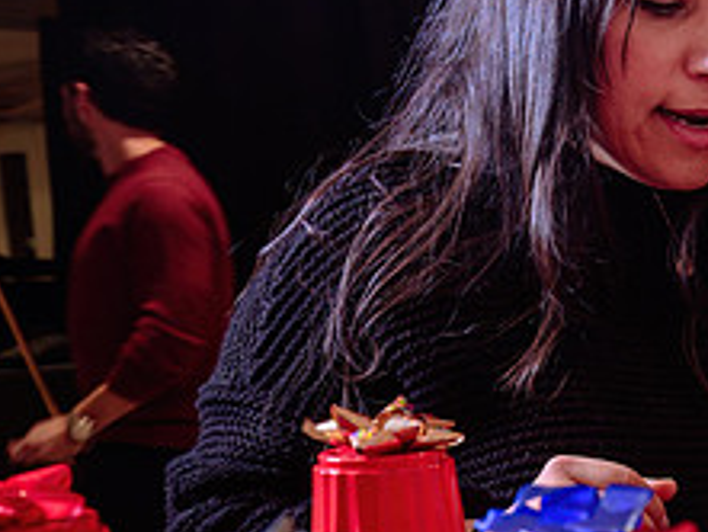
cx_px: 965
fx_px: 1596
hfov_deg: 22.0
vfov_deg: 18.6
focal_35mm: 78
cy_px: 471
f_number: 4.5
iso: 500
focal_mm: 24
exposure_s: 1/50
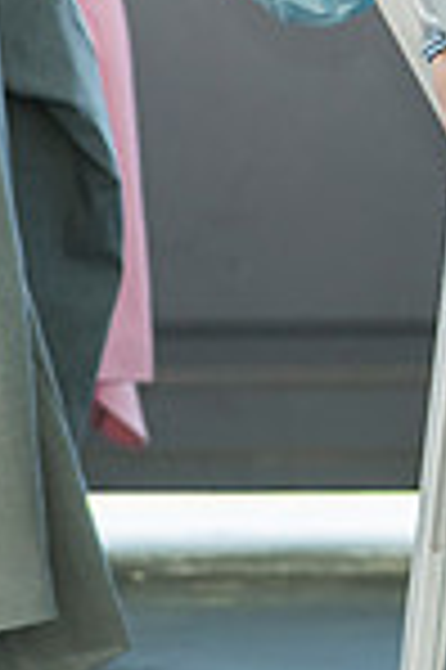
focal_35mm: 781
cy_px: -25
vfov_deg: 2.6
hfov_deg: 1.8
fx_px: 14546
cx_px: 1090
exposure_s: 1/160
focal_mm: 200
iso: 500
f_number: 4
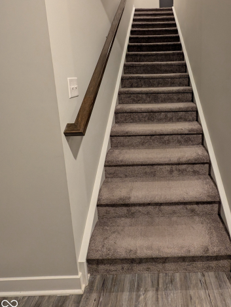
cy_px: 99
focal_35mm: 17
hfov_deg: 72.3
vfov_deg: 87.4
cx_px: 156
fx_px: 151
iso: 167
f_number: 1.7
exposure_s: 1/40
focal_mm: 2.02
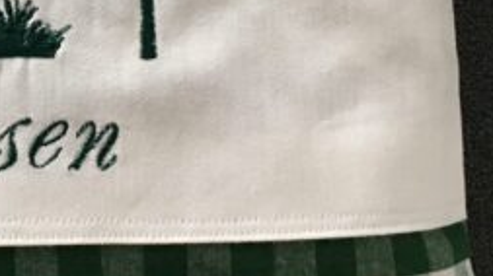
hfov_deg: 26.7
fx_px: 980
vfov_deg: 15.7
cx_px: 0
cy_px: -17
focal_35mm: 75
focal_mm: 4.15
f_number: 2.2
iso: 160
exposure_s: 1/33
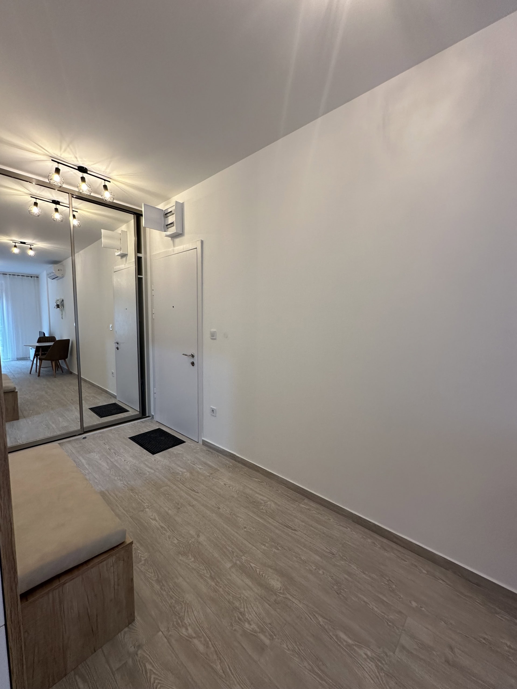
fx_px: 279
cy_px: 344
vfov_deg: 102.1
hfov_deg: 85.7
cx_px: 258
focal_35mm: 14
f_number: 2.2
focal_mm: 2.2
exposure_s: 1/100
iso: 160
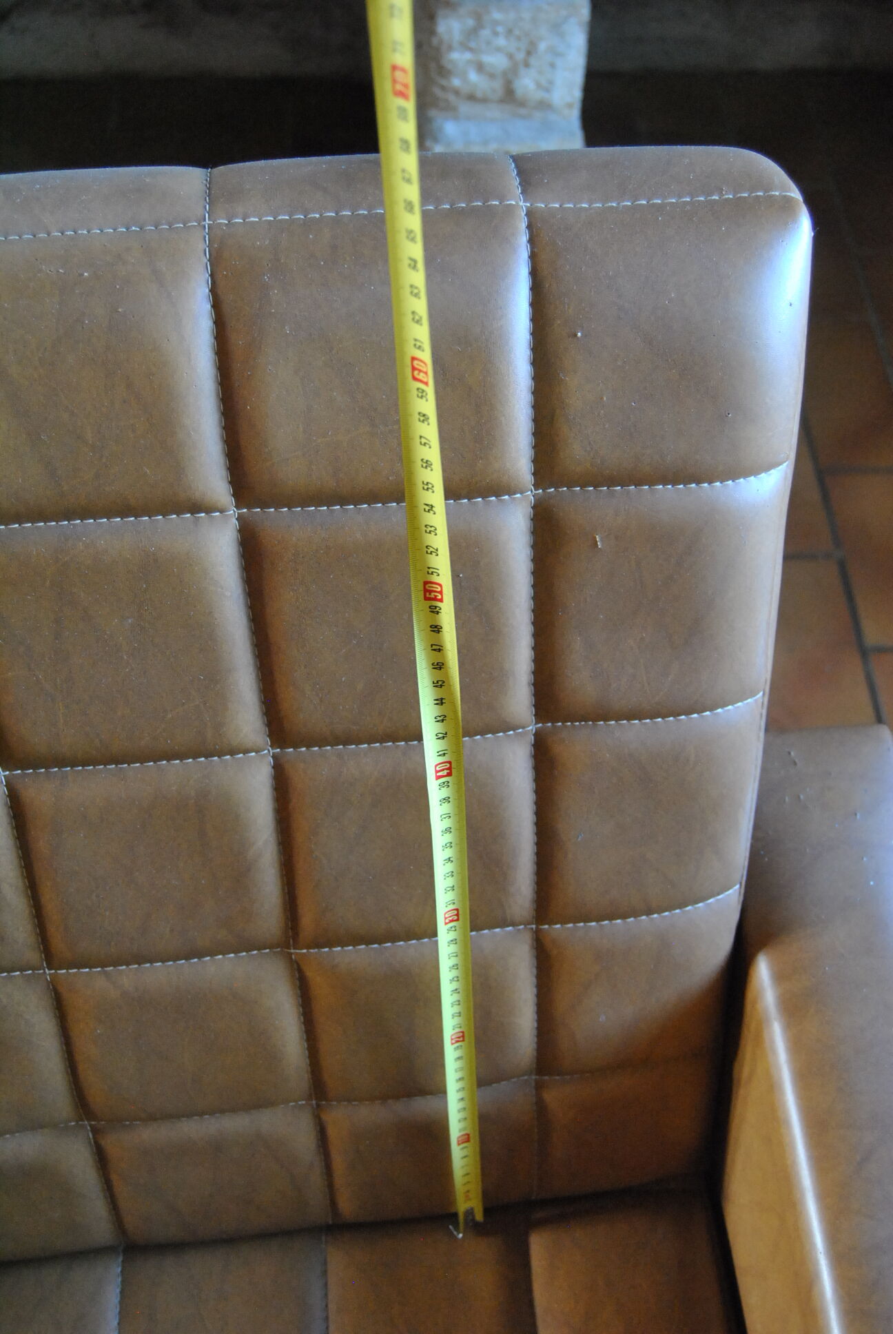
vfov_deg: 49.5
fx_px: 1447
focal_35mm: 39
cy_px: 667
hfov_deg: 34.3
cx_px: 446
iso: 1250
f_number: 4
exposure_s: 1/30
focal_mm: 26
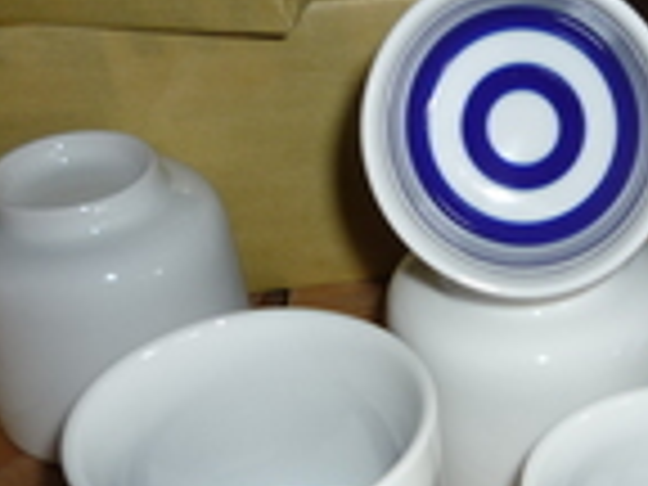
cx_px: 644
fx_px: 1404
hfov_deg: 24.8
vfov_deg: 18.9
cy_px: 531
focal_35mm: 75
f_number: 4
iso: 100
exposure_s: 1/30
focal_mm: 5.2
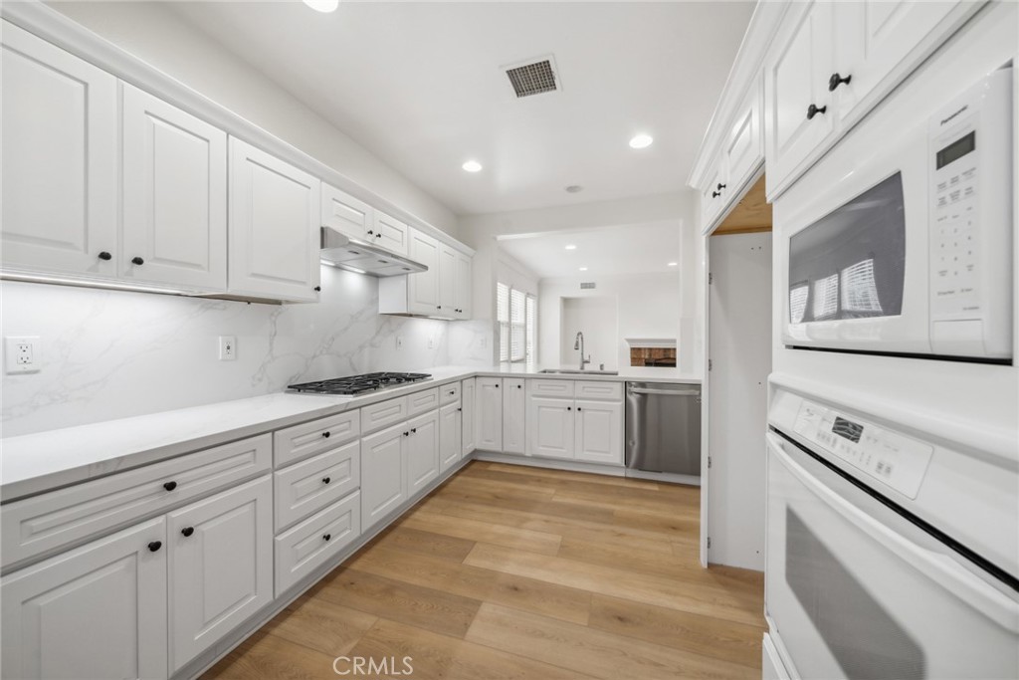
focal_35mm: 12
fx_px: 340
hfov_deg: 112.6
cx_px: 510
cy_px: 340
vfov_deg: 90.0
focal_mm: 12
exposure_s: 1/25
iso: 400
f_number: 8
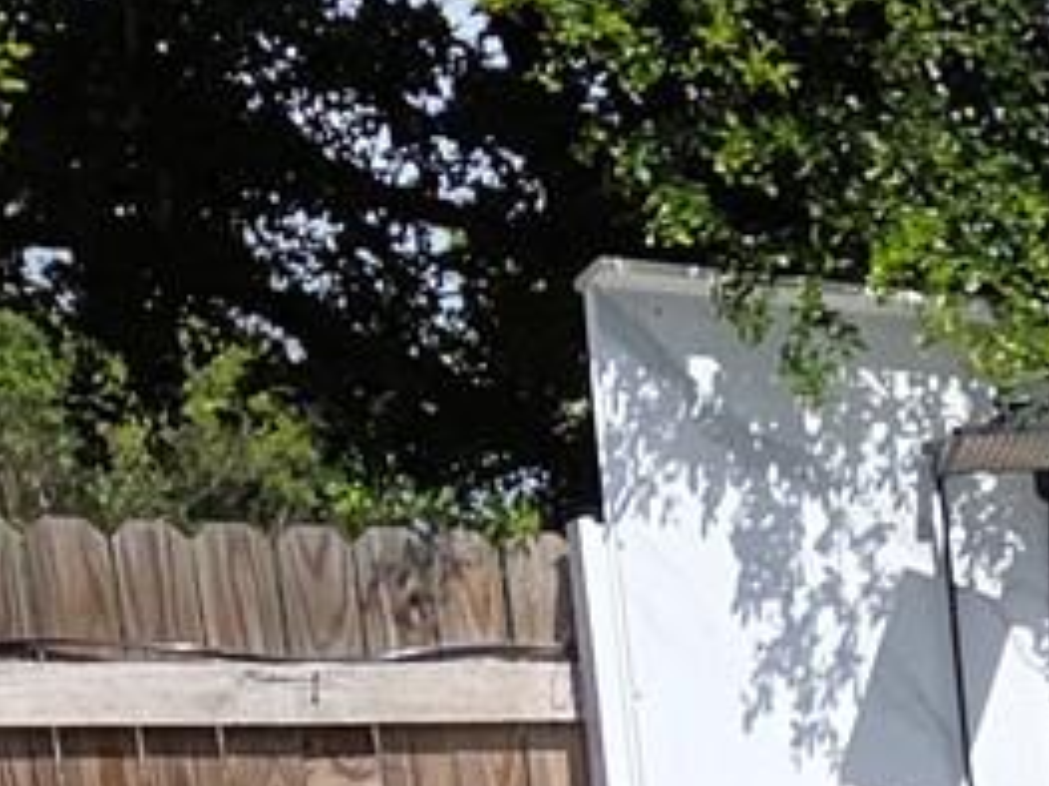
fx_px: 2393
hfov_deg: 20.1
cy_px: 1349
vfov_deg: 16.2
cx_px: 1715
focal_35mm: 79
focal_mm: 2.2
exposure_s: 1/2621
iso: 50
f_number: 2.2
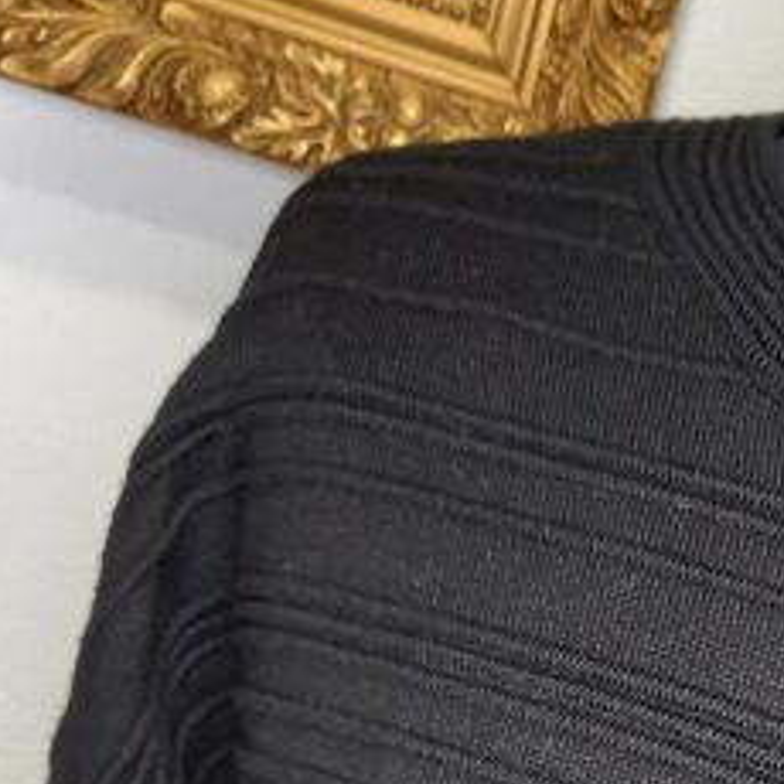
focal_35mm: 77
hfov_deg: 21.4
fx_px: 1973
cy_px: 883
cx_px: 842
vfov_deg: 21.2
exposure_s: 1/33
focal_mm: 4.6
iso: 250
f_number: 2
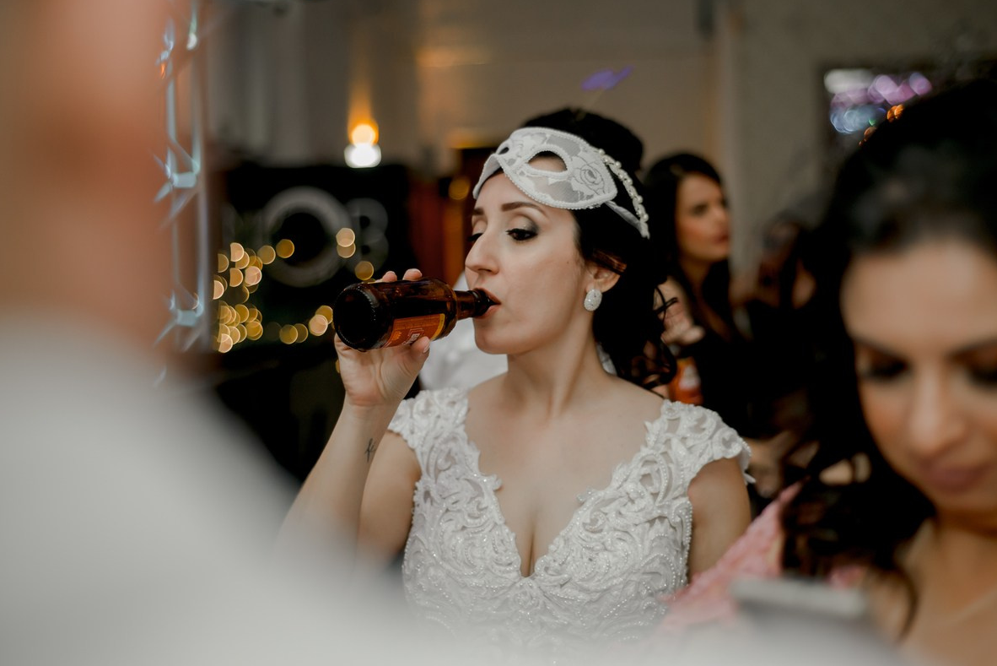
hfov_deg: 36.9
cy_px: 330
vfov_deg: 25.1
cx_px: 498
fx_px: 1496
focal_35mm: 54
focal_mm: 50
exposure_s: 1/250
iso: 1600
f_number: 2.2
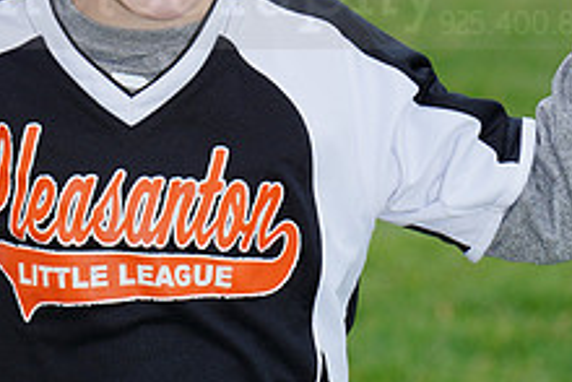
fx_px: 8379
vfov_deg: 2.6
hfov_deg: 3.9
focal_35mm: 527
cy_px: -27
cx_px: 125
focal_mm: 200
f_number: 8
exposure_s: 1/200
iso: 200
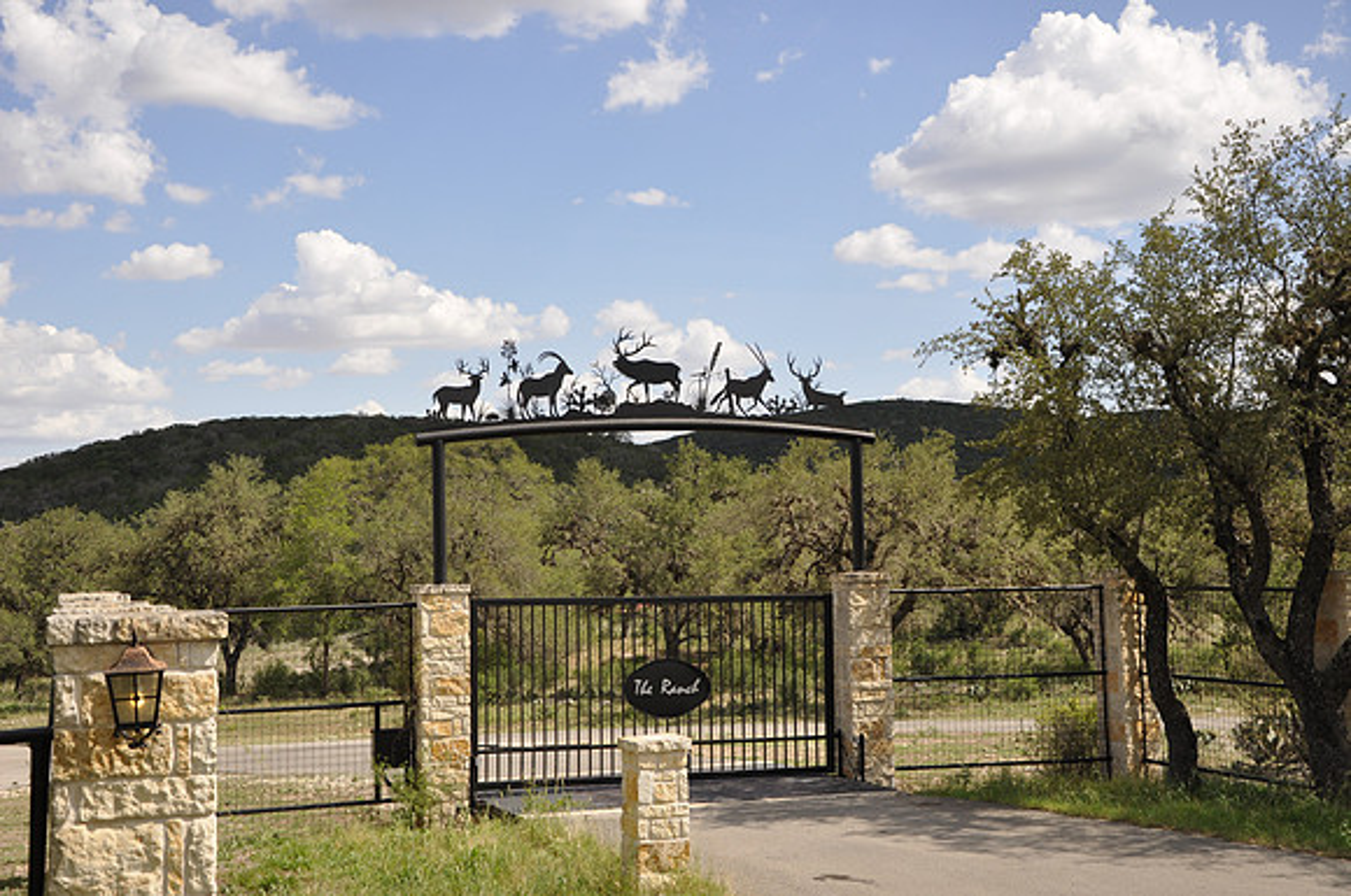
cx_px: 676
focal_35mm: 48
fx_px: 1799
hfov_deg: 41.2
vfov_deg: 28.0
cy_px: 448
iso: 200
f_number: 7.1
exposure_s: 1/200
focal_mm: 32
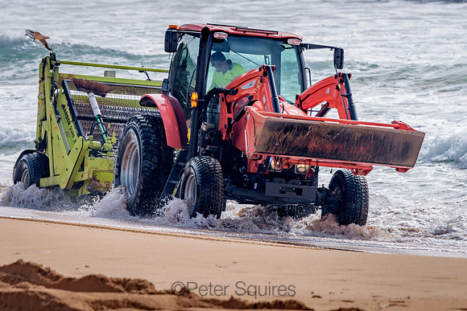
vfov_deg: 3.4
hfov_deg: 5.1
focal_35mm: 404
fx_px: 5242
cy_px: 121
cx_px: 232
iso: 80
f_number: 5.6
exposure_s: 1/2000
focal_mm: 330
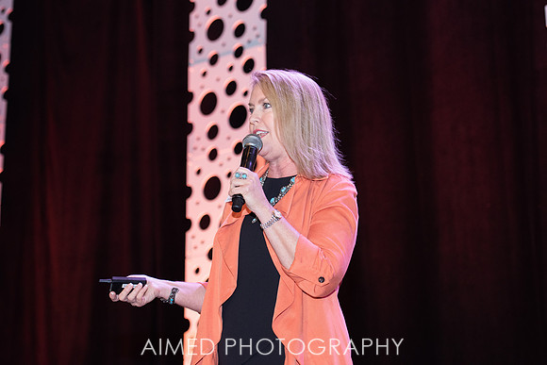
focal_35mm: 82
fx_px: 1252
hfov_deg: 24.6
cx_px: 286
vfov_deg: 16.6
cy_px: 150
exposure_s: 1/200
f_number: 3.5
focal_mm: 70
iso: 1250
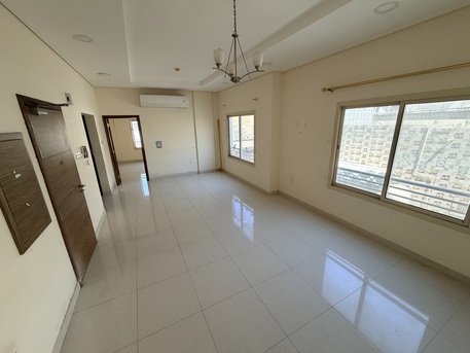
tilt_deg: -15.6
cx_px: 235
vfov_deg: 85.7
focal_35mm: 14
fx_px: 190
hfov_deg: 102.0
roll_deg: +2.4
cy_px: 176
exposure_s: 1/121
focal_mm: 2.22
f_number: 2.2
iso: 200
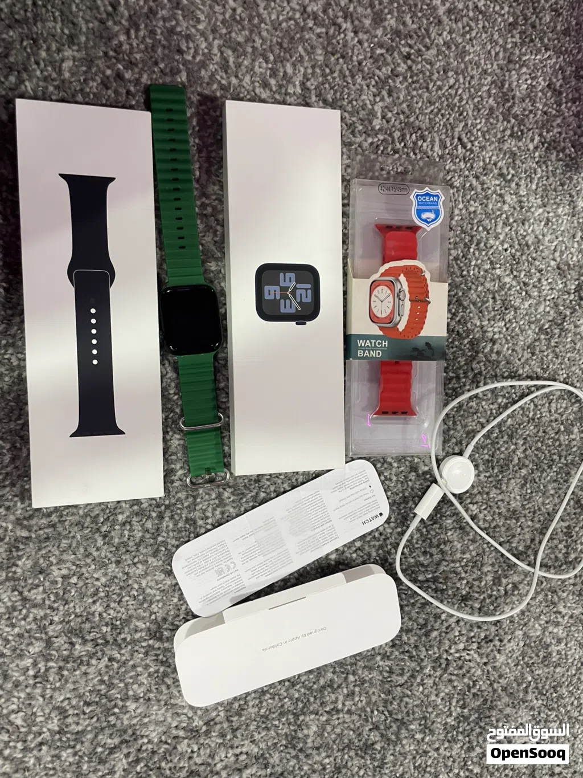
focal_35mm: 26
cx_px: 292
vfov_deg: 67.3
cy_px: 389
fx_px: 584
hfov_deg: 53.1
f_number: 1.6
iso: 80
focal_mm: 4.2
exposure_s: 1/50
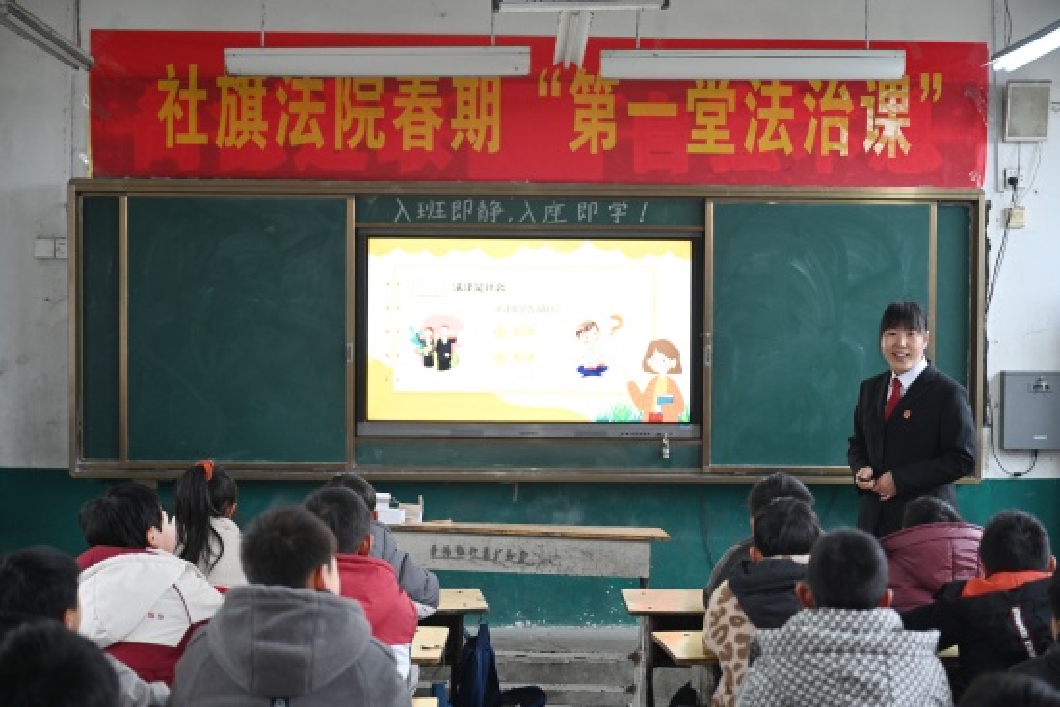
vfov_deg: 23.8
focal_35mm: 57
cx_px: 530
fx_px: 1679
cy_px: 354
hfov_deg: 35.0
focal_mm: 57
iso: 1000
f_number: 2.8
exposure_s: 1/125
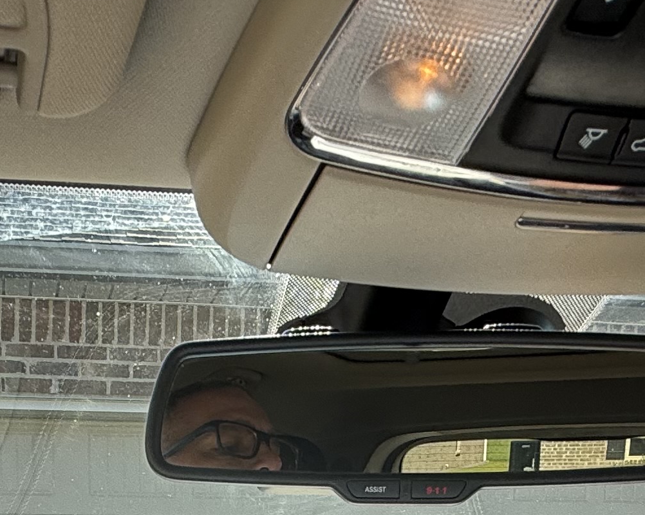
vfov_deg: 22.7
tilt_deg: -8.0
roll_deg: +0.1
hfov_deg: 33.7
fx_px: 1050
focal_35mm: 55
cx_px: 194
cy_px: 767
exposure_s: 1/265
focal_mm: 2.22
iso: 64
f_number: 2.2
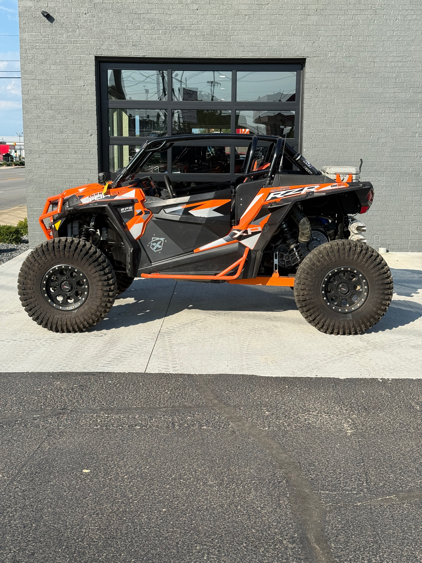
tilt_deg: -9.0
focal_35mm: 48
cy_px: 282
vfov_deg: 39.7
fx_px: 780
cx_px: 211
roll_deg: -1.5
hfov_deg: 30.3
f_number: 1.78
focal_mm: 6.76
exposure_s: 1/3378
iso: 64
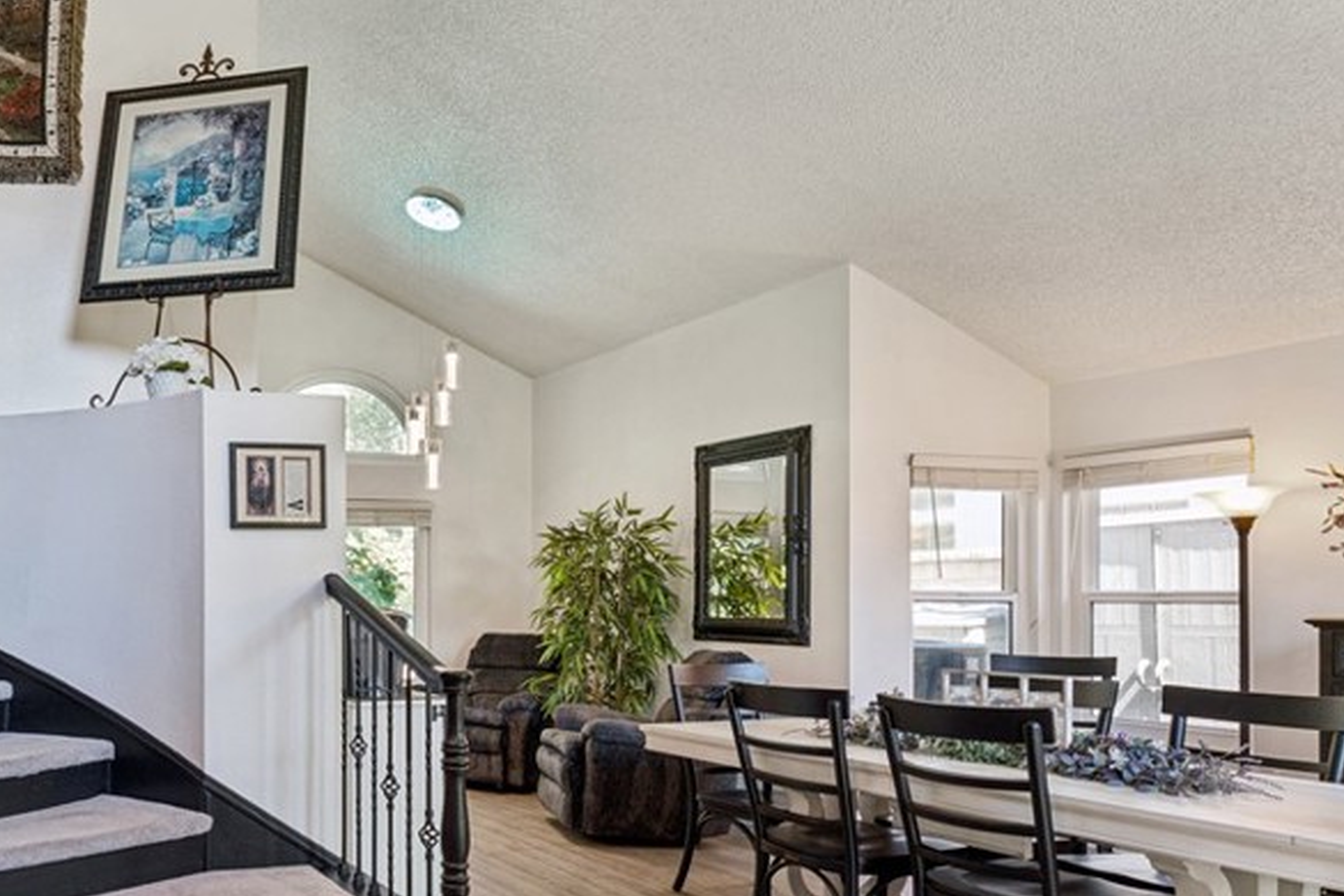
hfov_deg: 57.8
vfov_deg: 44.7
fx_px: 1071
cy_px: 595
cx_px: 211
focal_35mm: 29
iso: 100
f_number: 13
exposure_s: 1/1.67
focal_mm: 16.4
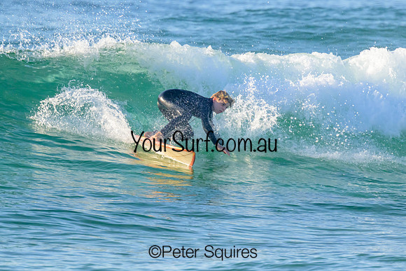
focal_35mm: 1033
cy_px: 100
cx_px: 200
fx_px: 11647
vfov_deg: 1.3
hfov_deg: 2.0
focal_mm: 800
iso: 1800
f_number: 11
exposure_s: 1/2000
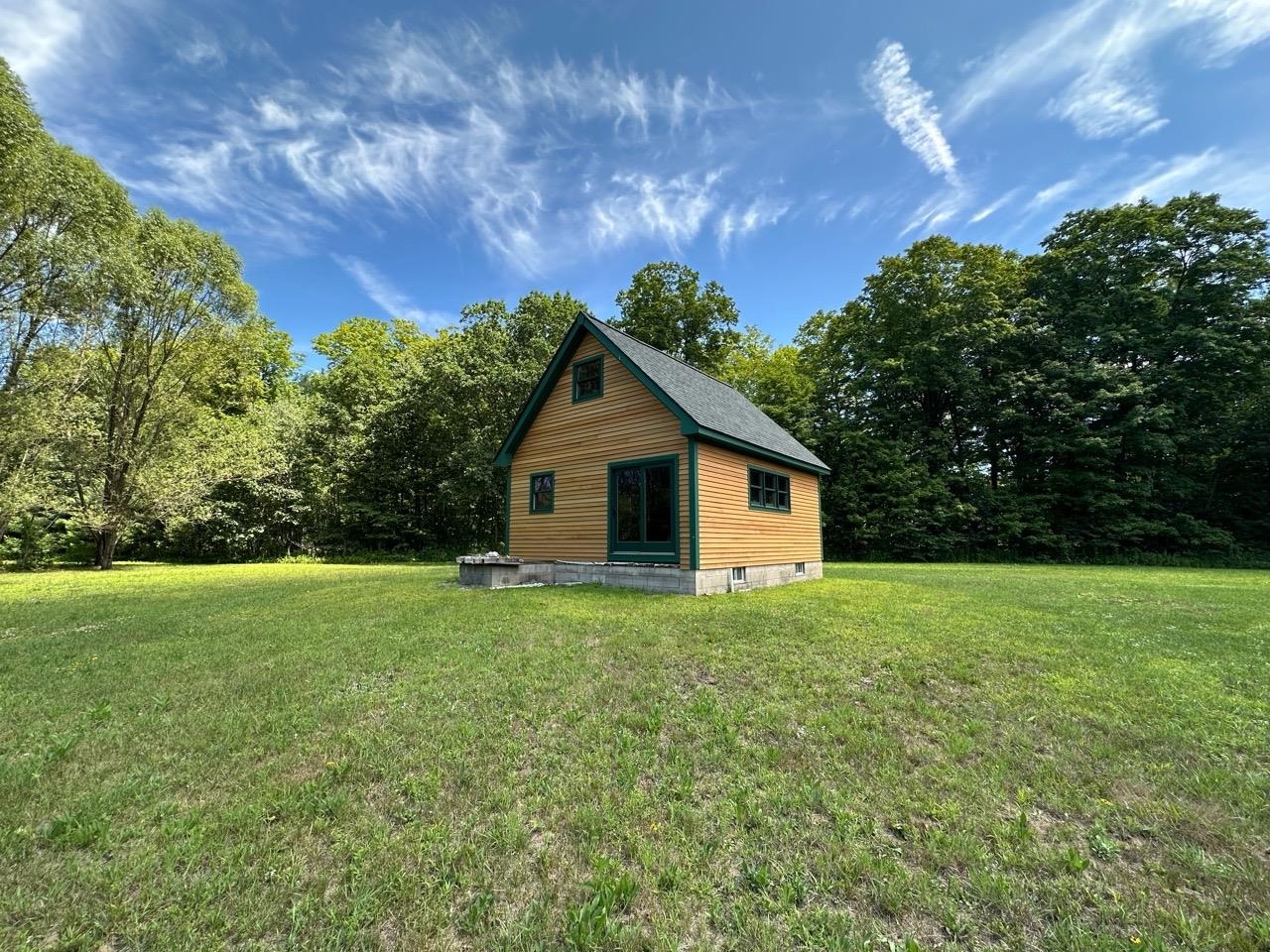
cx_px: 635
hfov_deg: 102.1
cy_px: 476
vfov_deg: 85.7
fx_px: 514
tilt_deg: +7.8
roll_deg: -0.1
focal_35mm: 14
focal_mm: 2.22
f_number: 2.2
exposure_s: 1/303
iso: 40
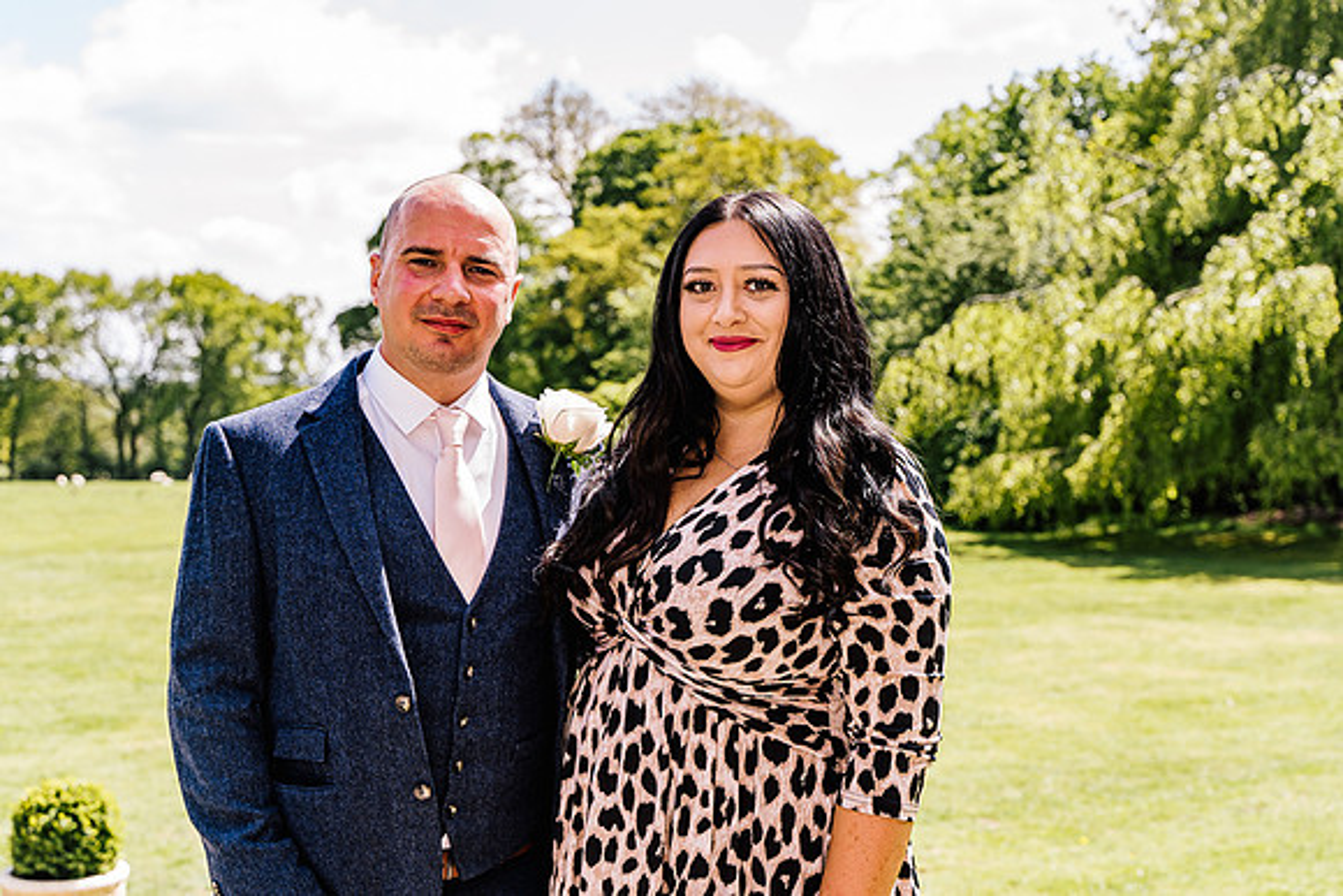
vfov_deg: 27.2
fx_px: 1854
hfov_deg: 39.8
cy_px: 448
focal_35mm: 50
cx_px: 672
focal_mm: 49
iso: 125
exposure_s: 1/250
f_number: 4.5
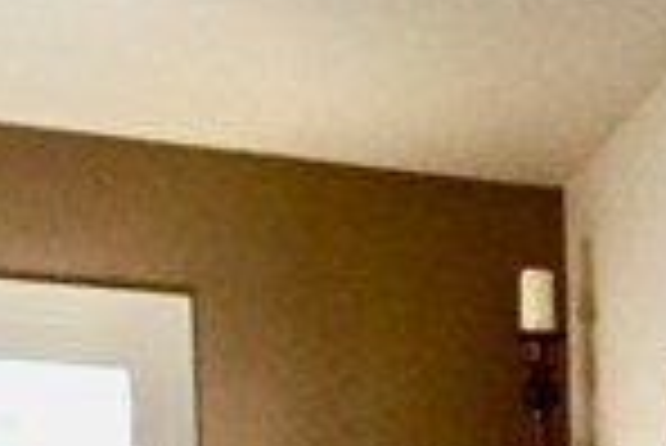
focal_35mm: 176
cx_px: 1840
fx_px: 3259
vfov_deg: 7.5
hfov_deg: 9.6
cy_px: 883
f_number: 3.5
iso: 1600
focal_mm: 16
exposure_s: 1/160
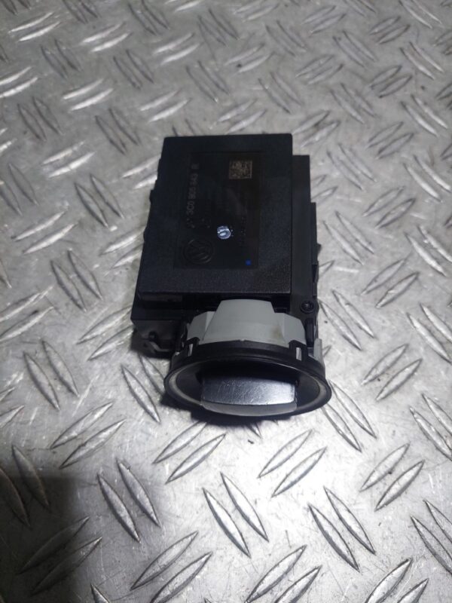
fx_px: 435
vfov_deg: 69.4
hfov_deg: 54.9
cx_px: 226
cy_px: 302
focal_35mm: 25
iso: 160
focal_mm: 5.23
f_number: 1.8
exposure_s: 1/100
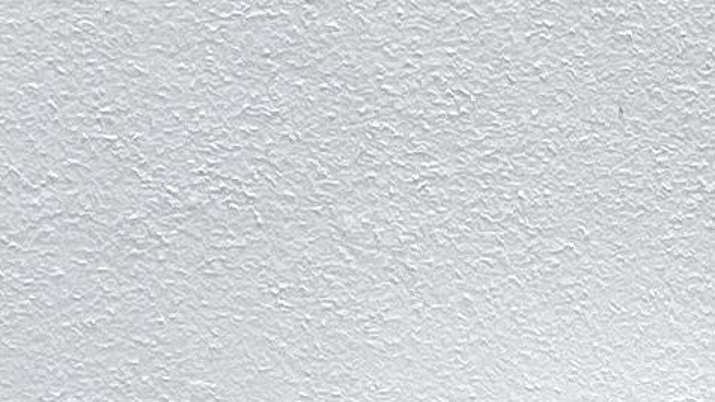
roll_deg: +1.3
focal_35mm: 232
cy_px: 1552
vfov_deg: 4.8
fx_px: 4398
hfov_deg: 9.1
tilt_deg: +1.9
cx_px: 999
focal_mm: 3.3
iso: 25
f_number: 2.4
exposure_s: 1/532
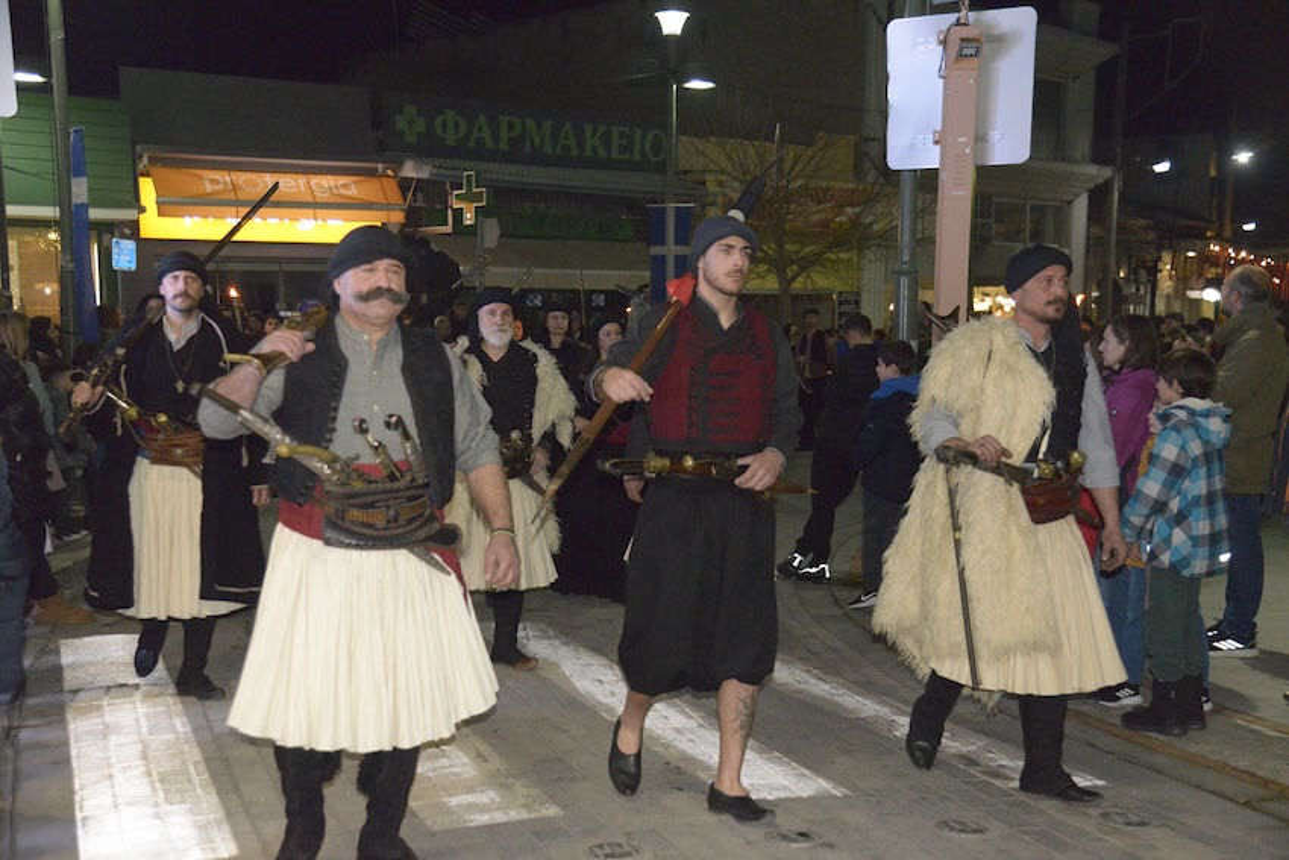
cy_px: 430
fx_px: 1576
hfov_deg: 44.5
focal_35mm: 44
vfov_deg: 30.5
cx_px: 644
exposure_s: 1/200
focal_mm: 44
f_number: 4
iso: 10000
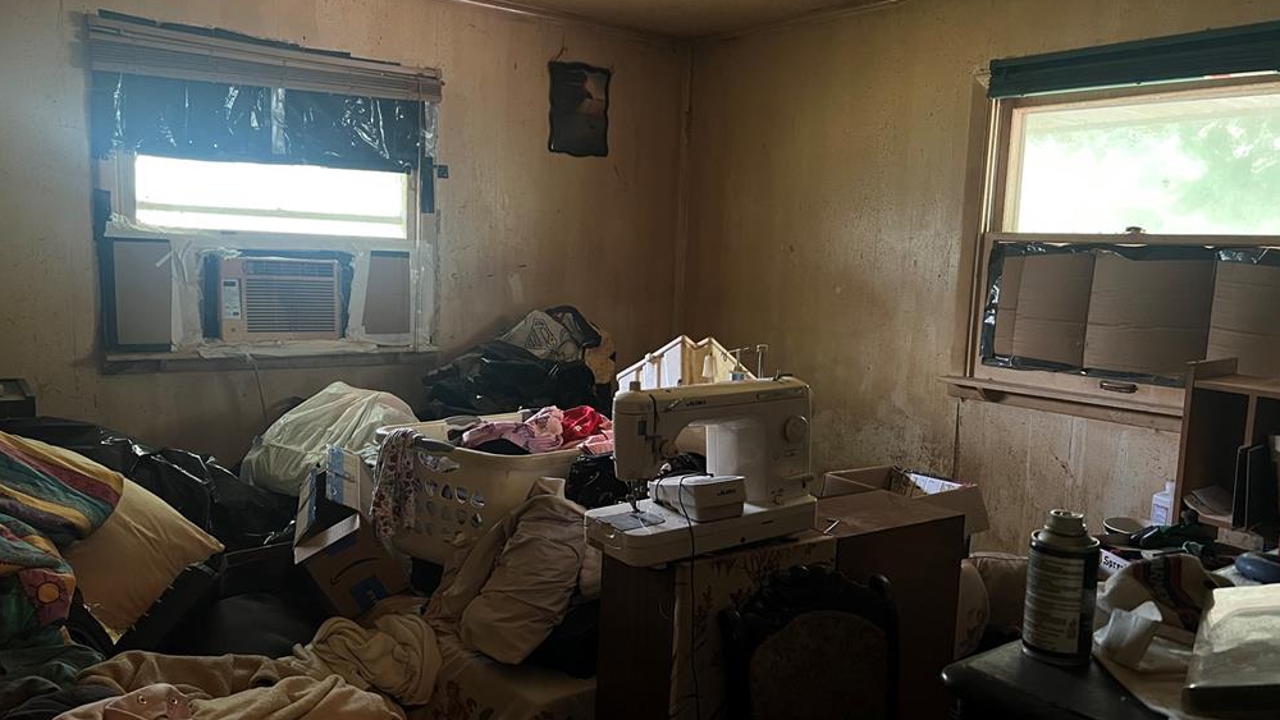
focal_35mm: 29
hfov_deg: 66.1
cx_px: 637
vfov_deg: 40.2
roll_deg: -1.8
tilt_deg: -7.5
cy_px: 373
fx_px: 984
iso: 500
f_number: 1.5
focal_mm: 5.7
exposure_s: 1/60
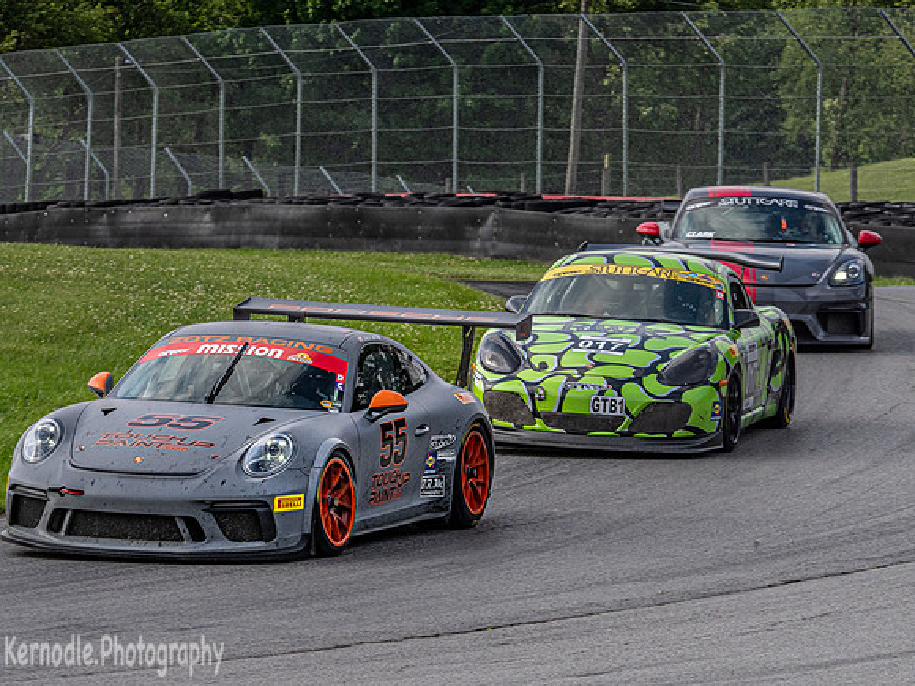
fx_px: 9051
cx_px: 522
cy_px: 295
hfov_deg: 5.8
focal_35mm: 342
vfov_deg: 4.3
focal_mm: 150
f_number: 9
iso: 400
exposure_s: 1/500
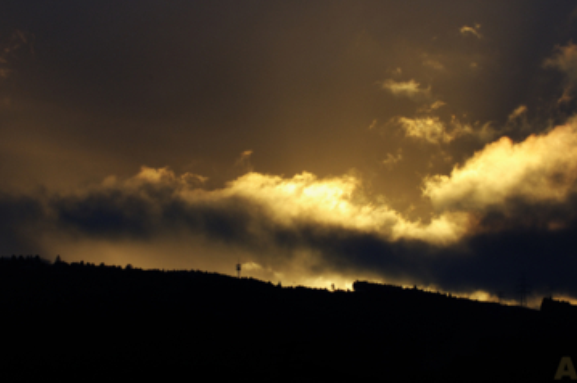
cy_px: 119
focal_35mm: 543
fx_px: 8688
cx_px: 321
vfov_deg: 2.5
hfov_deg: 3.8
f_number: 16
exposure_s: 1/50
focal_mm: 260
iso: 200
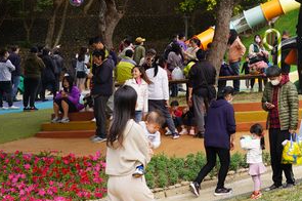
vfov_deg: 15.1
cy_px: -14
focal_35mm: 88
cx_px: 340
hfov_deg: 21.8
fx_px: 737
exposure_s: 1/100
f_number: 7.1
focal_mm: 36
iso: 100
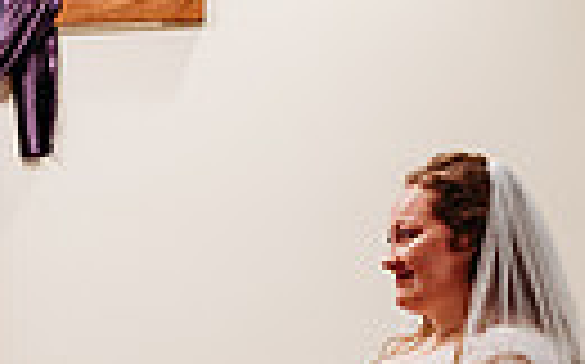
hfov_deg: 17.5
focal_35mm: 109
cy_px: 506
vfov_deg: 11.6
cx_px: -248
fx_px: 1736
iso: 1250
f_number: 2.2
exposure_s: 1/200
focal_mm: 24
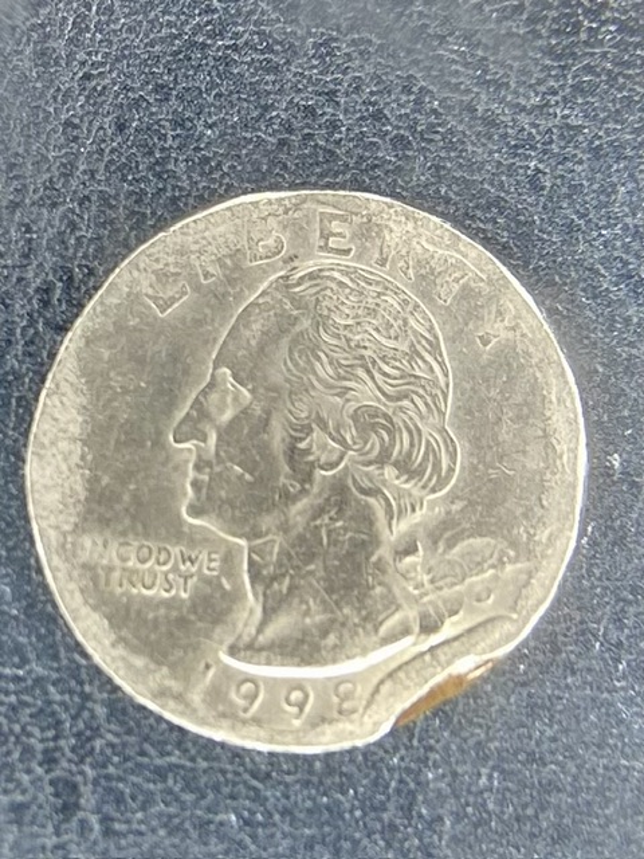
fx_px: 645
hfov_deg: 53.1
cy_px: 430
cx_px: 322
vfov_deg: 67.3
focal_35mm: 26
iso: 40
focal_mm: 4.25
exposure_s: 1/120
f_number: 1.8
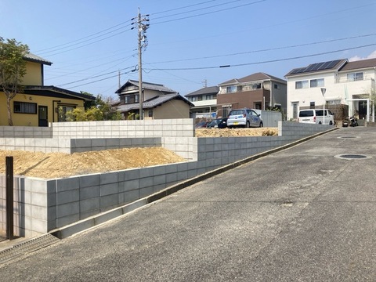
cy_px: 141
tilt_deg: +0.0
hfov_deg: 63.4
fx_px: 304
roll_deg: +0.1
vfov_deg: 49.7
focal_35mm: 28
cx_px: 188
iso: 20
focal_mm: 3.99
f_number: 1.8
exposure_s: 1/1919
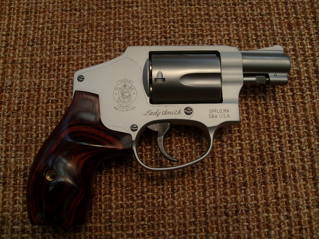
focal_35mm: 35
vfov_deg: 40.7
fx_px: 323
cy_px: 120
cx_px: 160
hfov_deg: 52.6
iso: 80
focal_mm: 5.8
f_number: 7.1
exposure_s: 1/90
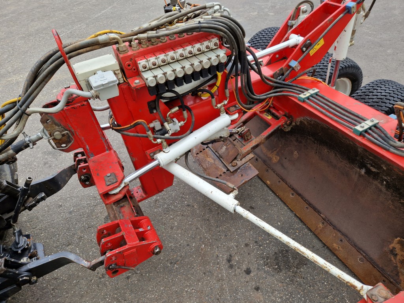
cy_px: 152
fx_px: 268
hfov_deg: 73.9
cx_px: 202
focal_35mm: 23
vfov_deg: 58.9
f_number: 1.8
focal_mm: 5.4
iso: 50
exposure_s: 1/180
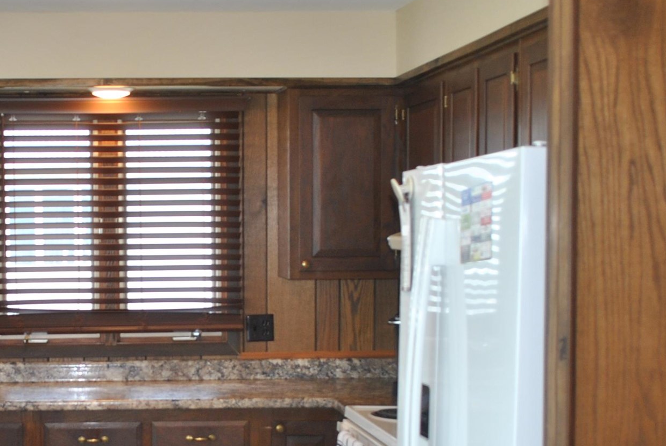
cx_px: 137
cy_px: 330
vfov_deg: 20.2
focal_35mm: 67
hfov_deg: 29.4
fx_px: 1241
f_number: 3.5
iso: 200
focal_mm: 18
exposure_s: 1/80
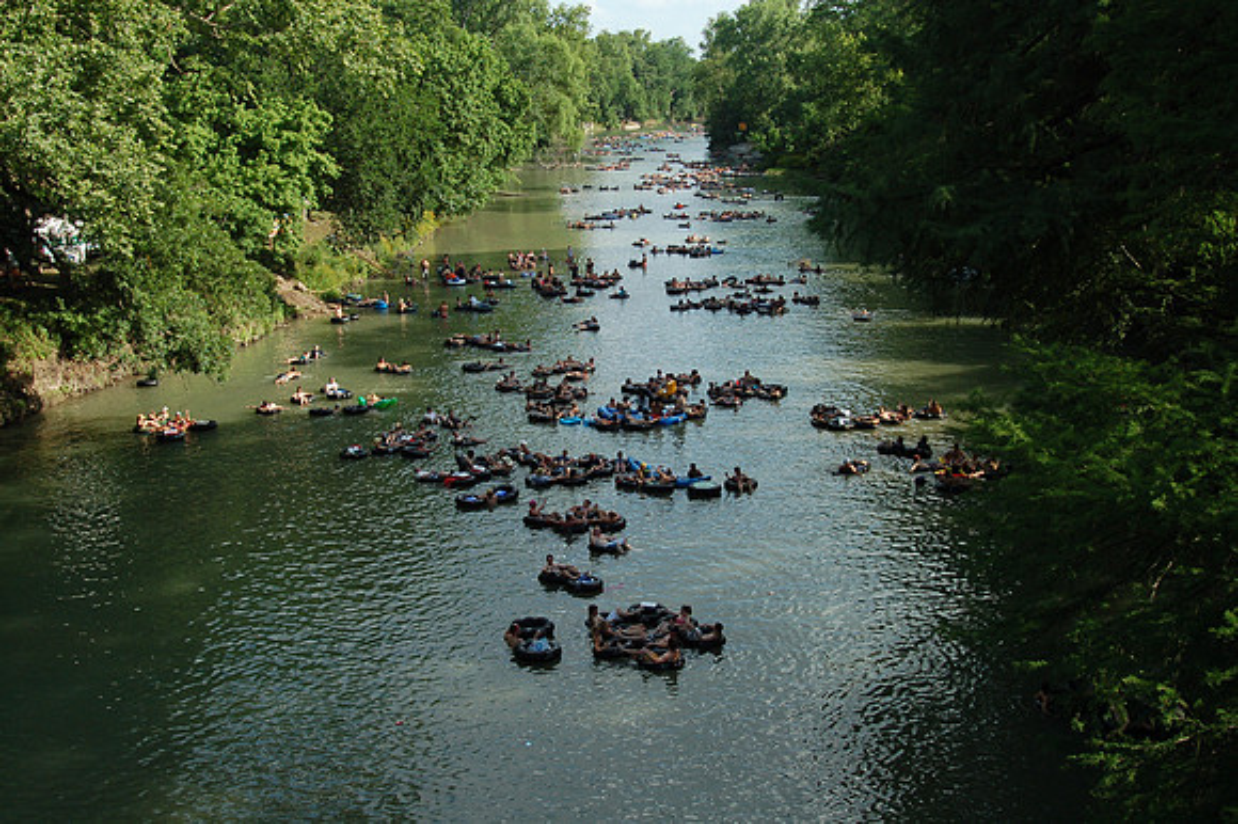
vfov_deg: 31.9
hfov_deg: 46.4
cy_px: 412
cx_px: 619
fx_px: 1443
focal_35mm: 42
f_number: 13
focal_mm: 28
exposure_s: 1/200
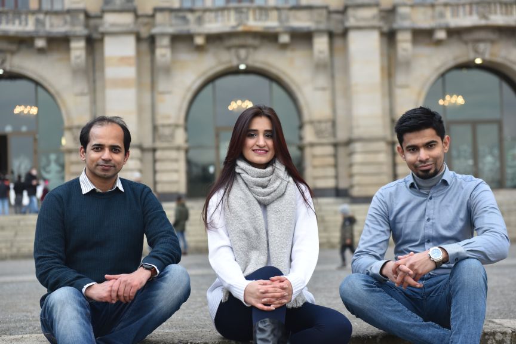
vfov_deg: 19.5
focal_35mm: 70
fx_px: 1003
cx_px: 258
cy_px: 172
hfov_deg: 28.8
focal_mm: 70
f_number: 3.5
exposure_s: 1/200
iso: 800
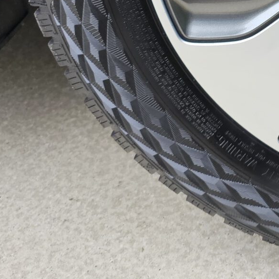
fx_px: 812
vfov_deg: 17.5
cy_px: -144
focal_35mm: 89
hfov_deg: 17.4
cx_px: 428
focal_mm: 6.3
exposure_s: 1/100
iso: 160
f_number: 1.7
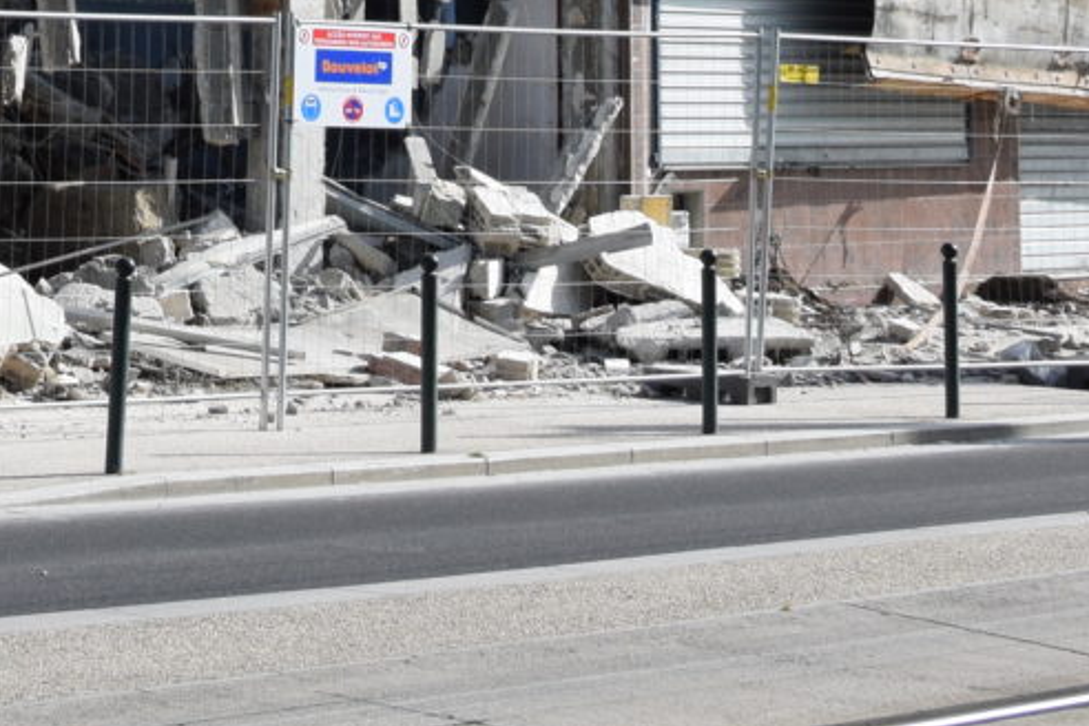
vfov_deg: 9.7
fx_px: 3965
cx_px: -40
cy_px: -723
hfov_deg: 15.3
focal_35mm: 131
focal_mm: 21
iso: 200
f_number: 10
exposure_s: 1/400
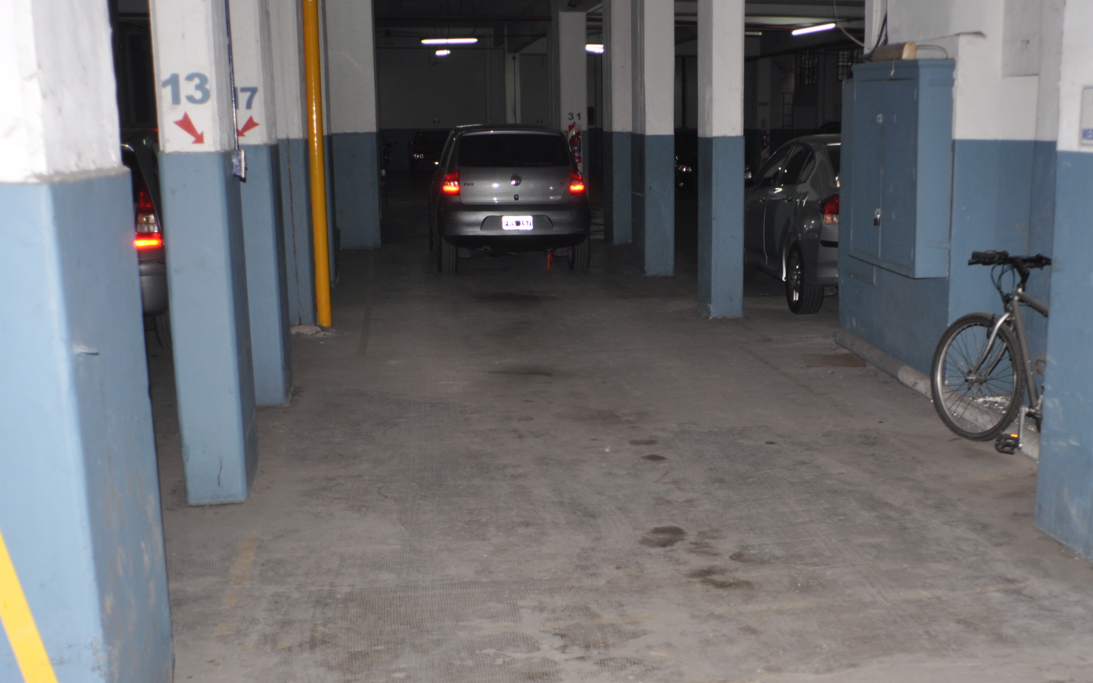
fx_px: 1281
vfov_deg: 29.7
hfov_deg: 45.8
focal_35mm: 43
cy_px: 448
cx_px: 691
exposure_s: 1/60
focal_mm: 20
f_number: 2.8
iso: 200
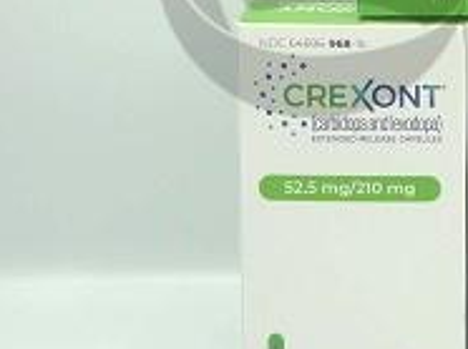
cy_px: -25
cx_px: 586
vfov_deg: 10.3
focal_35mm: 142
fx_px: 1917
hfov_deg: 13.5
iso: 80
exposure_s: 1/100
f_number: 2.8
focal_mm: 9.3
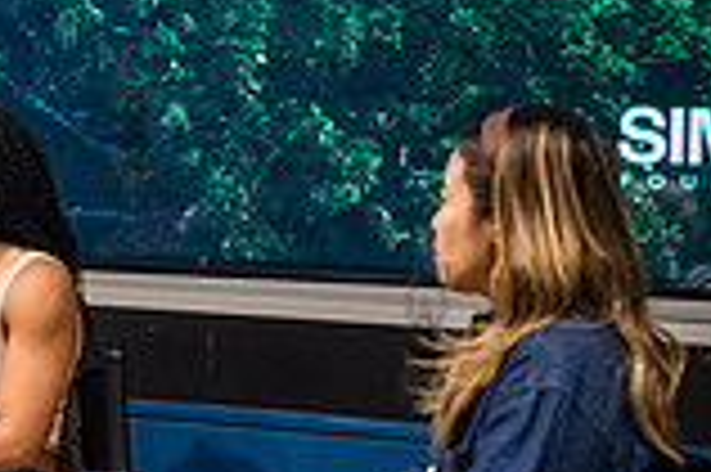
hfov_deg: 13.8
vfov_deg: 9.8
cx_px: -394
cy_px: 259
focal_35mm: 139
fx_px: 2742
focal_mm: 35
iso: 5000
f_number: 3.5
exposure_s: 1/200
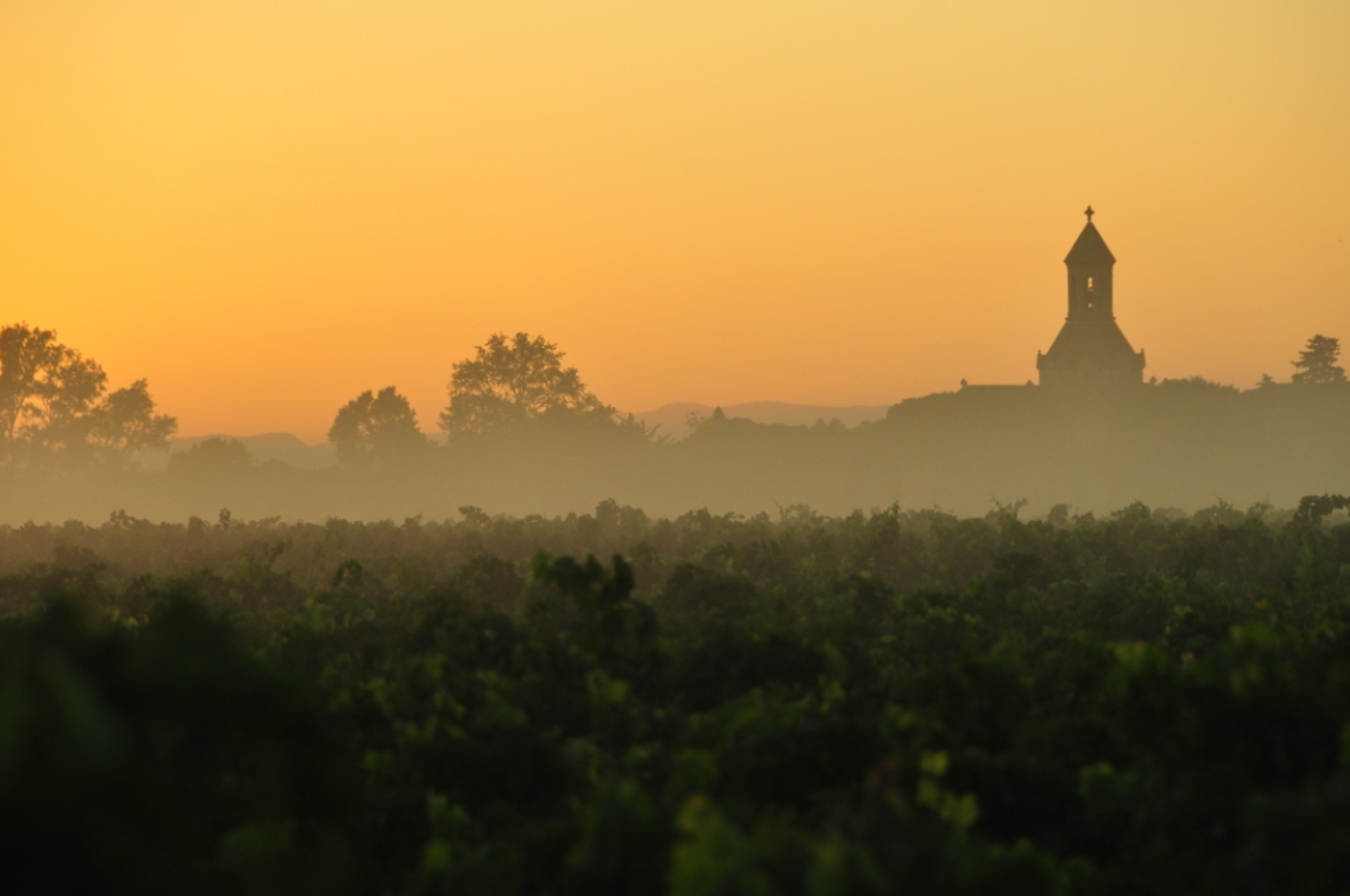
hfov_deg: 6.6
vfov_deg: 4.4
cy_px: 463
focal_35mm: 312
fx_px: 11684
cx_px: 694
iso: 320
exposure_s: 1/200
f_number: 8
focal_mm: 200
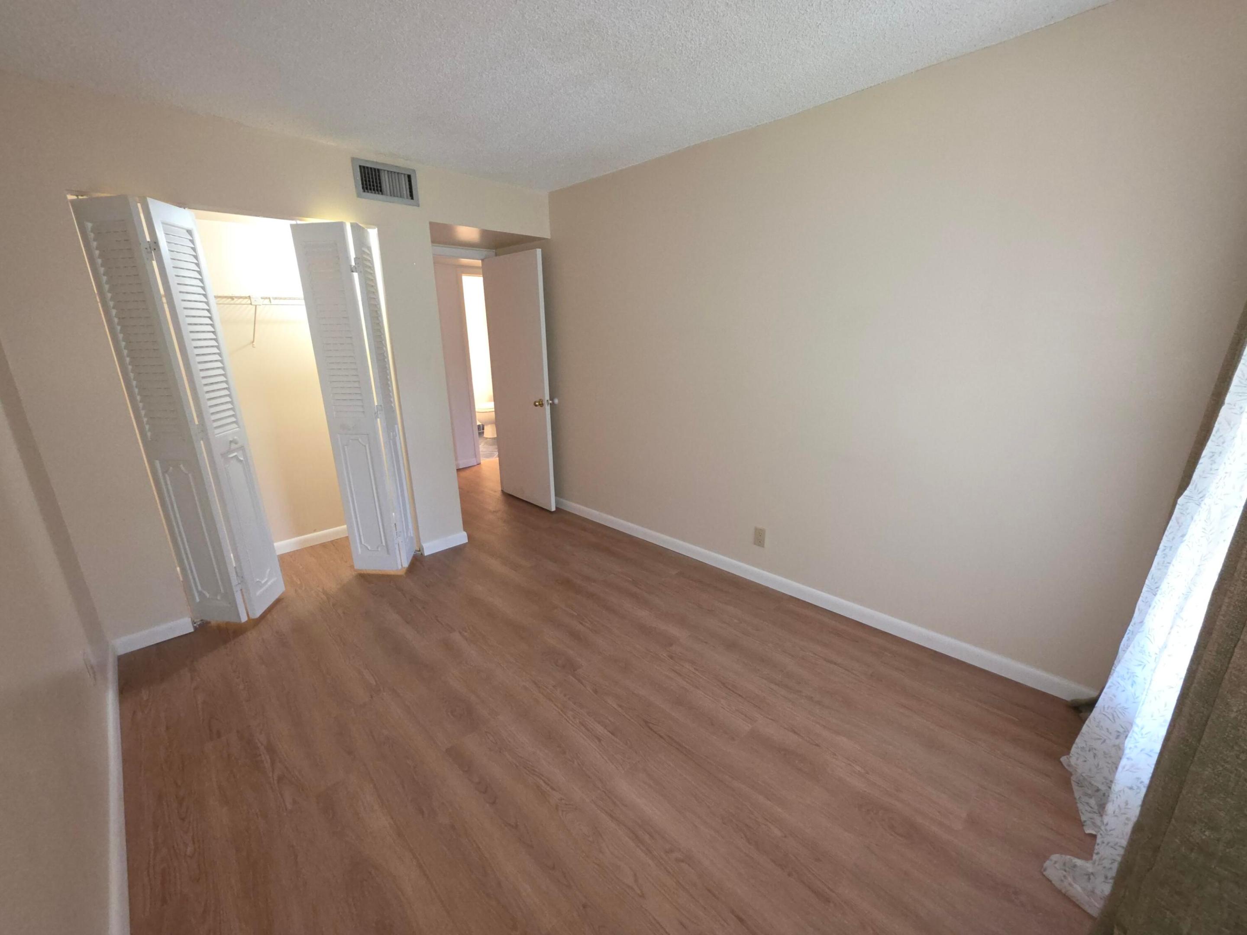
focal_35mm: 13
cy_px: 468
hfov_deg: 106.2
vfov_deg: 89.9
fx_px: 468
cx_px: 624
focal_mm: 2.2
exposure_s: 1/30
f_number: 1.9
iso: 250
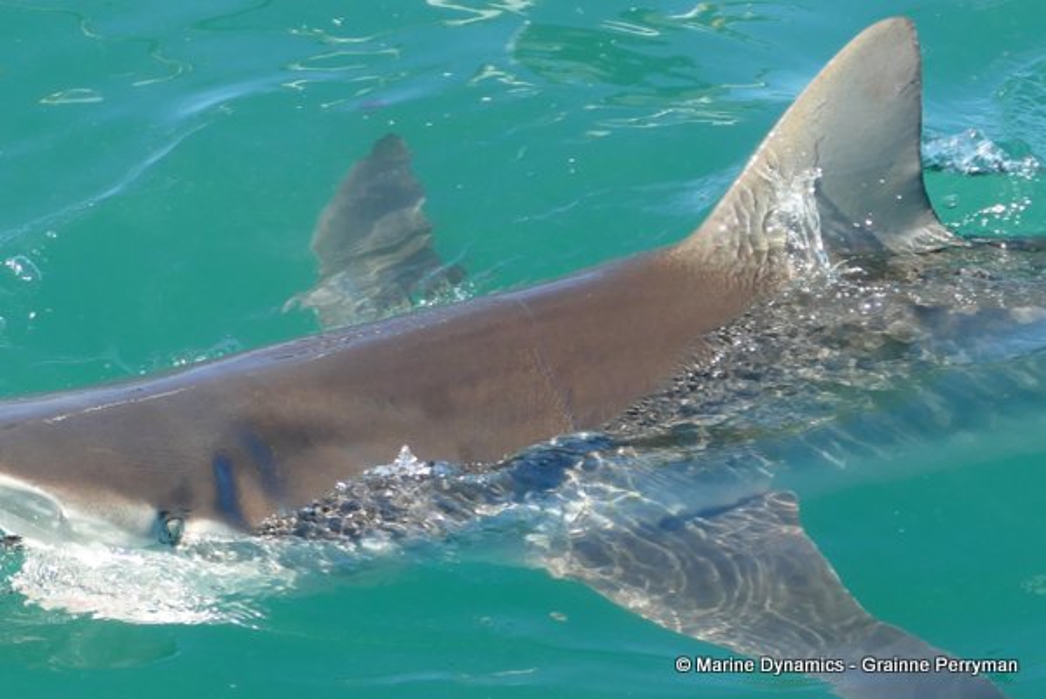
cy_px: 350
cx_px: 523
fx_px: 1890
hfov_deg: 30.9
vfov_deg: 21.0
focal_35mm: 65
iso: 125
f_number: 3.6
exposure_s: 1/500
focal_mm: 23.65
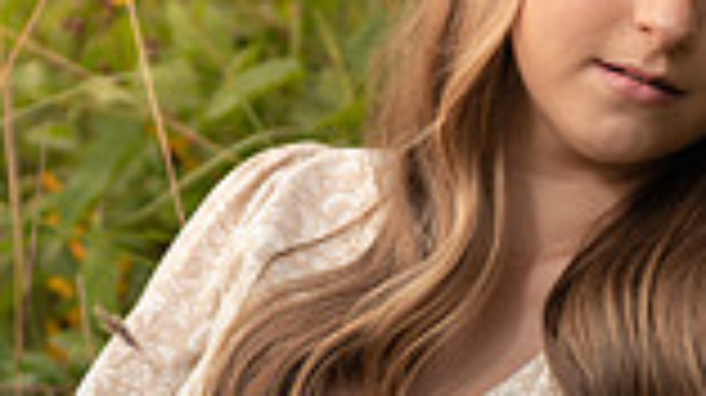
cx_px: 236
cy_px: 138
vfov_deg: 3.7
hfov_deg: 6.6
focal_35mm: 327
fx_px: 6116
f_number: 2.8
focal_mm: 70
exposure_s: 1/250
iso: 100
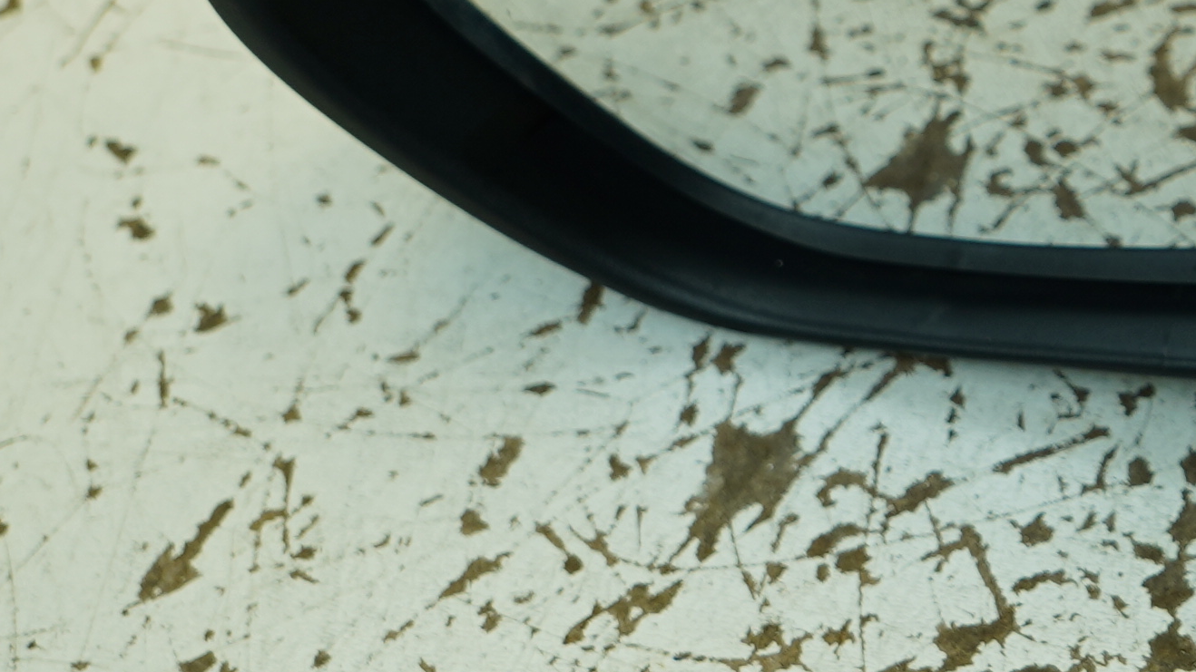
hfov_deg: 16.2
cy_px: -83
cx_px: 1727
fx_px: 3869
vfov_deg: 9.8
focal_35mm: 122
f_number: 4
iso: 160
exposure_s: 1/160
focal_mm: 26
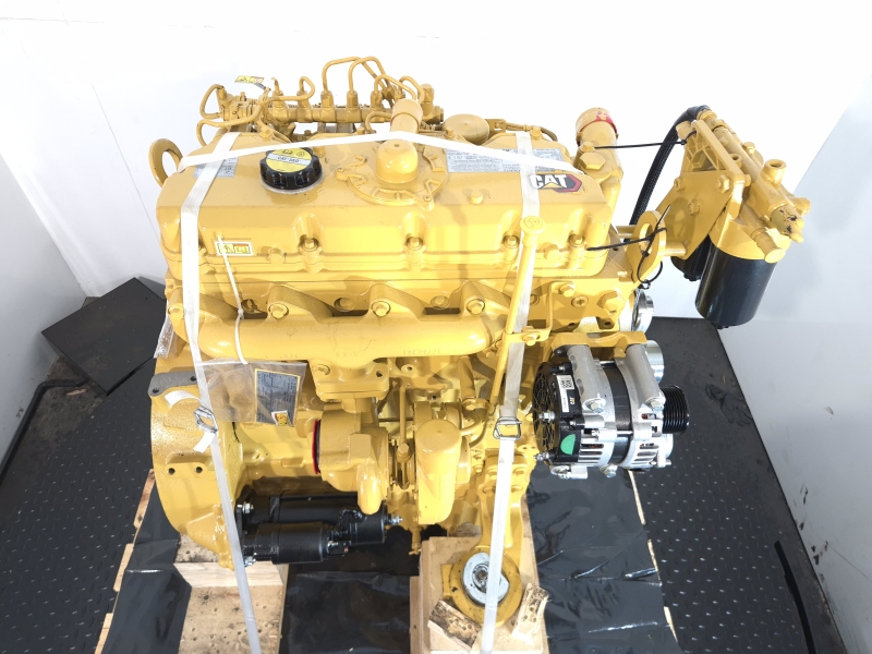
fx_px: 579
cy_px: 327
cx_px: 436
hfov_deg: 73.9
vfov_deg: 58.9
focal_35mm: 23
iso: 160
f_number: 1.8
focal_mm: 5.4
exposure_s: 1/50
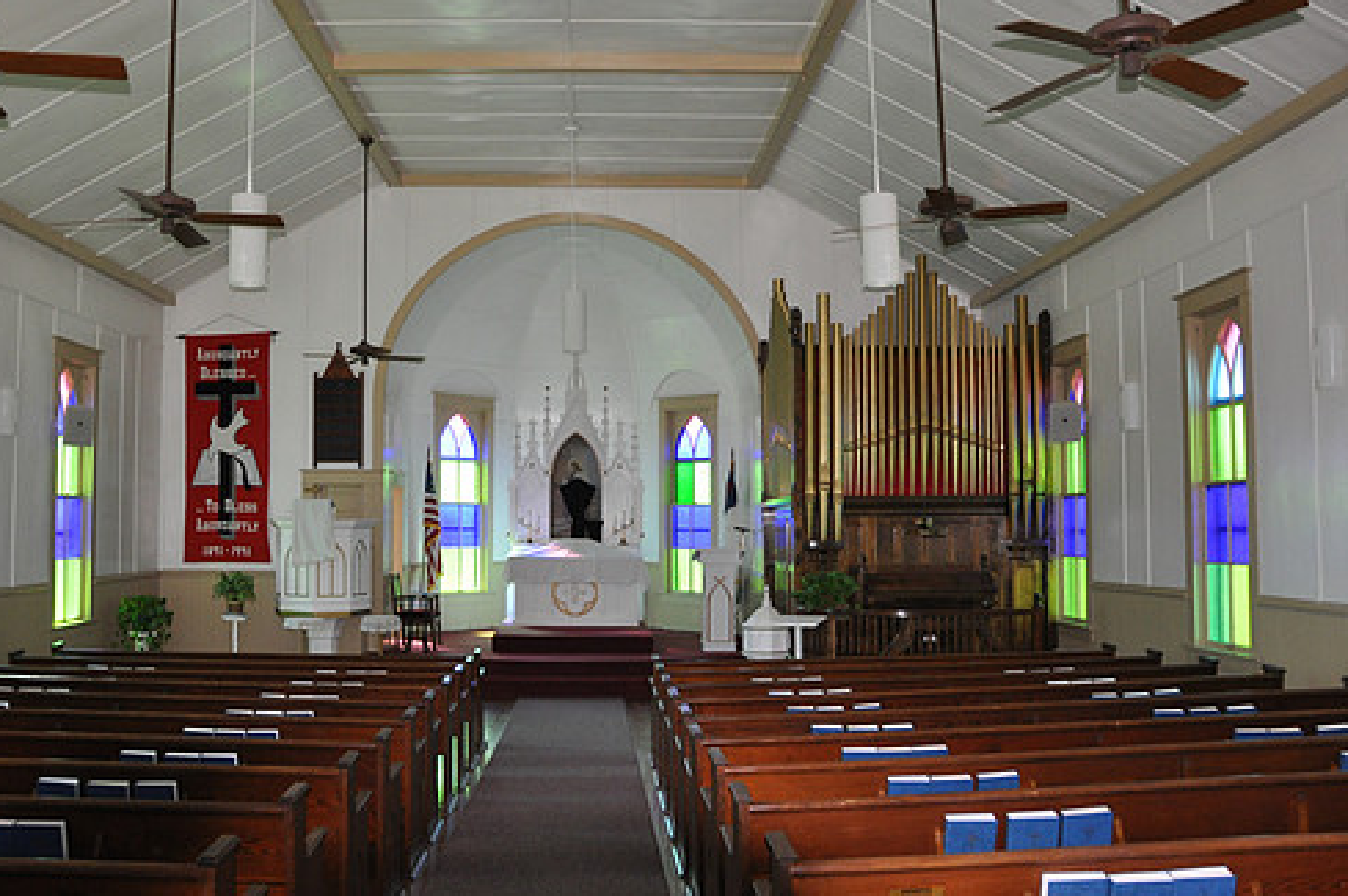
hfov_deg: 58.7
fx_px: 1197
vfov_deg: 41.0
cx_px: 609
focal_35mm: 32
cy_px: 418
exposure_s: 1/60
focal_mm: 18
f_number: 3.5
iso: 800
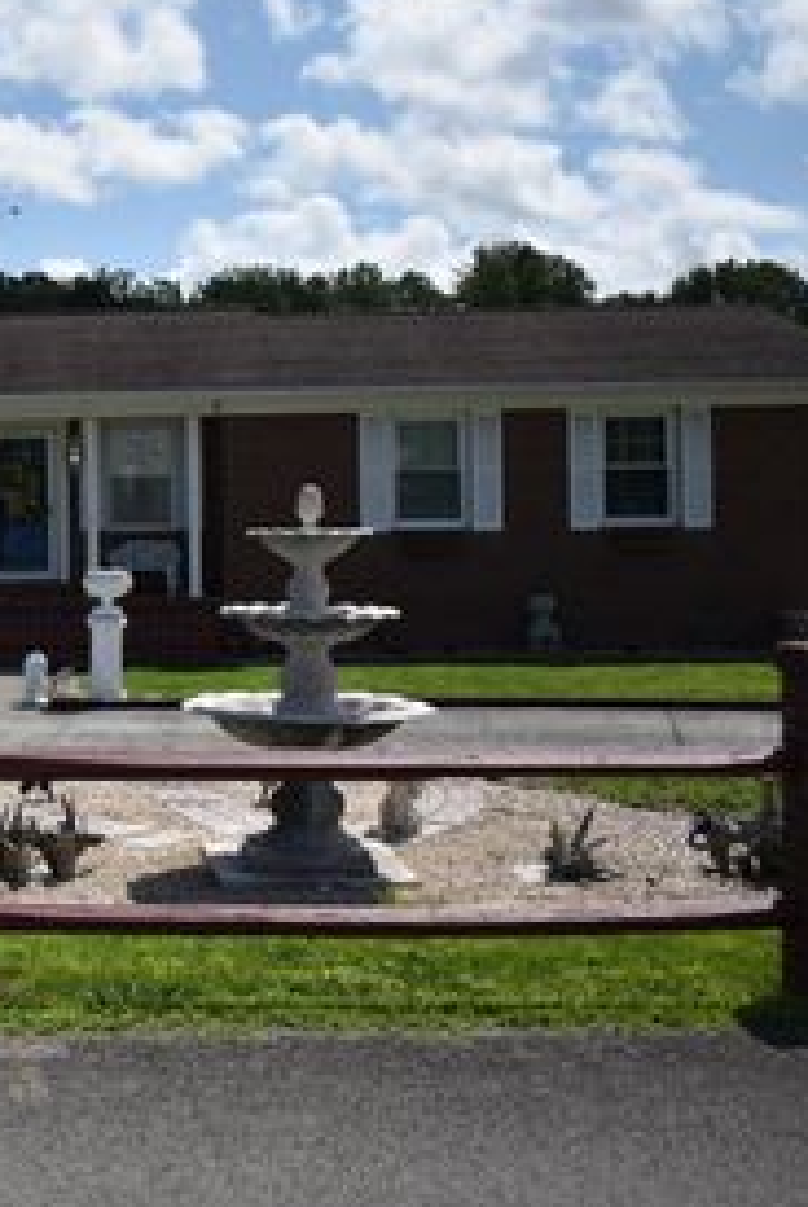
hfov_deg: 25.3
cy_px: 529
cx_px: -110
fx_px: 1645
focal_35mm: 49
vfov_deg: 40.2
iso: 200
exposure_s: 1/4000
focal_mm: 18
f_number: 3.5
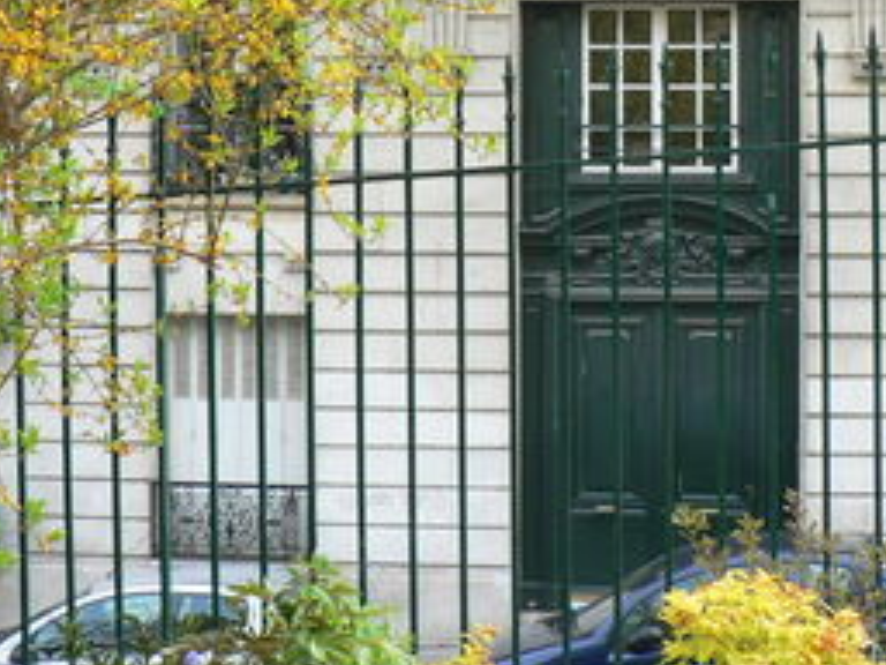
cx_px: 623
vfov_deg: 21.7
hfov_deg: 28.7
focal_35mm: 67
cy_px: 152
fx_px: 1715
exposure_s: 1/80
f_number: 3.2
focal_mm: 6
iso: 64
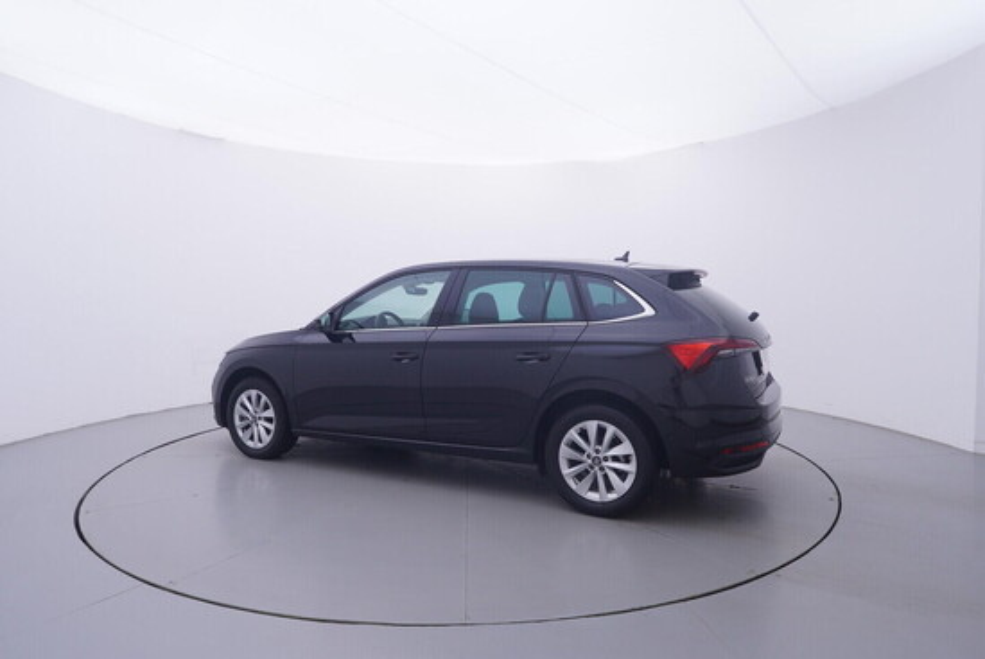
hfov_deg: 77.3
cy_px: 330
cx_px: 492
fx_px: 616
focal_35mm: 22
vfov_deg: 56.2
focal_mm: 15
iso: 200
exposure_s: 1/80
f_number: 5
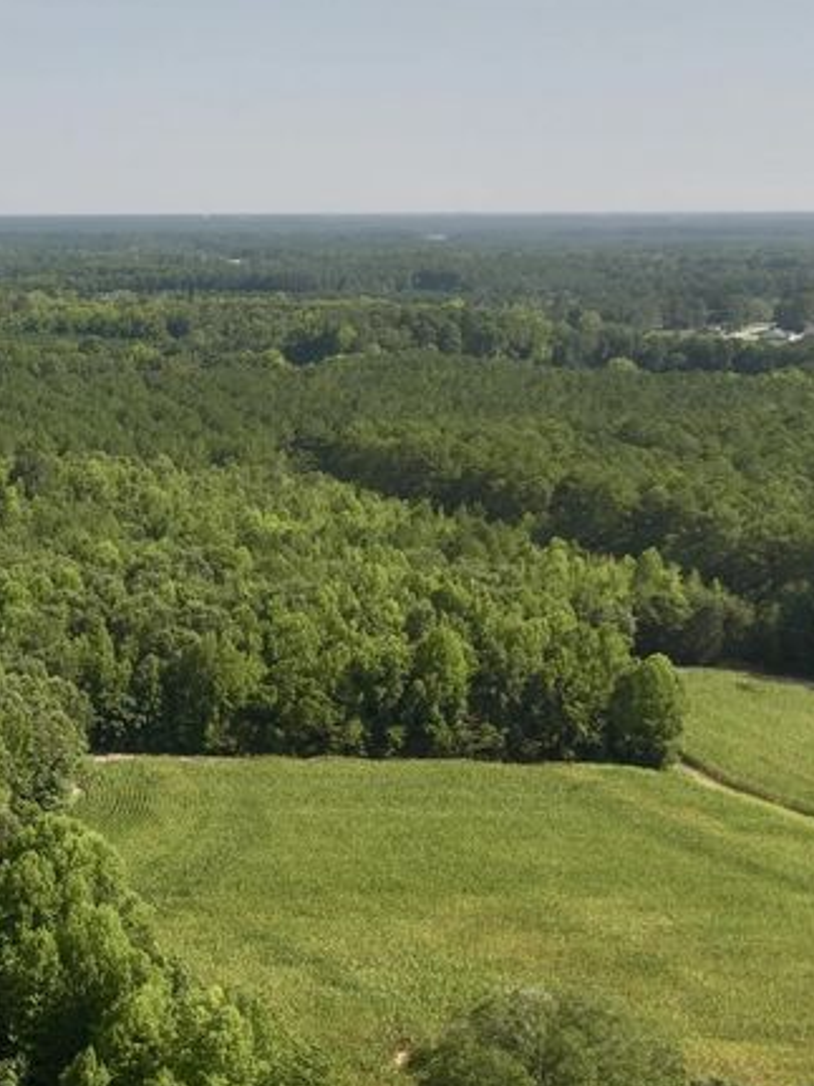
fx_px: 1788
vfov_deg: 33.5
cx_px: -285
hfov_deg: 22.5
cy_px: 712
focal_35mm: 57
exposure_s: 1/160
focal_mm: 12.29
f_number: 2.8
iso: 100
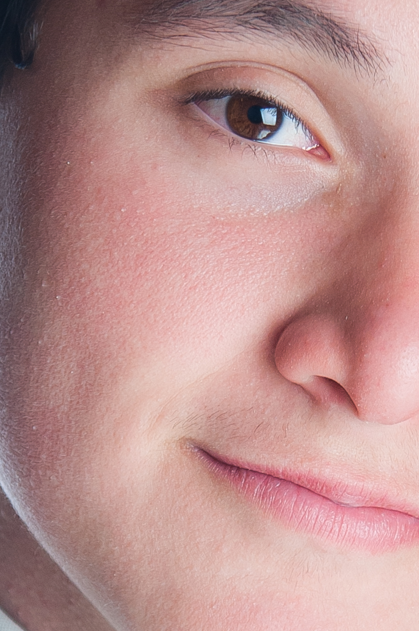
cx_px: 285
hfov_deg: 4.3
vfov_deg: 6.5
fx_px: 5546
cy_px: 621
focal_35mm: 317
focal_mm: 62
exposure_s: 1/125
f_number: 6.3
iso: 100
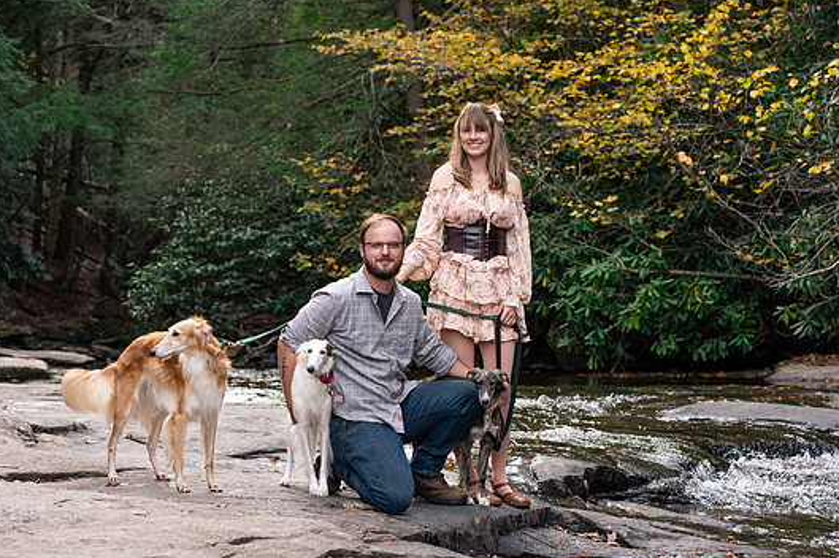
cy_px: 297
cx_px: 425
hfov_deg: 21.3
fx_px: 2236
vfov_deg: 14.2
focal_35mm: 96
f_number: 5
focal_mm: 85
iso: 1000
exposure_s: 1/400
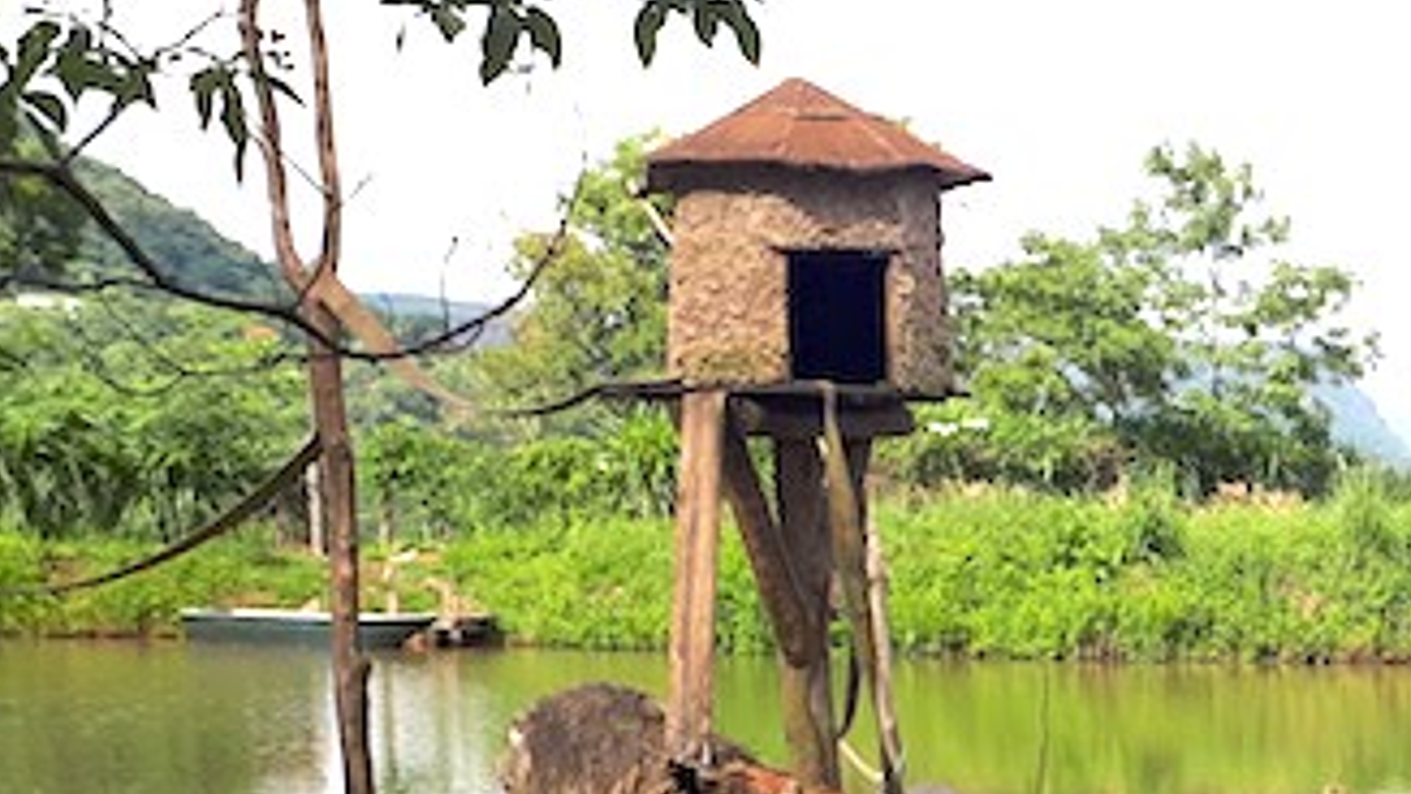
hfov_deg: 22.0
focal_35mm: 90
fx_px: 3368
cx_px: 1674
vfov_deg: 13.2
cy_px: 902
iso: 40
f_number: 1.9
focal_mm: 3.6
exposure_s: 1/703
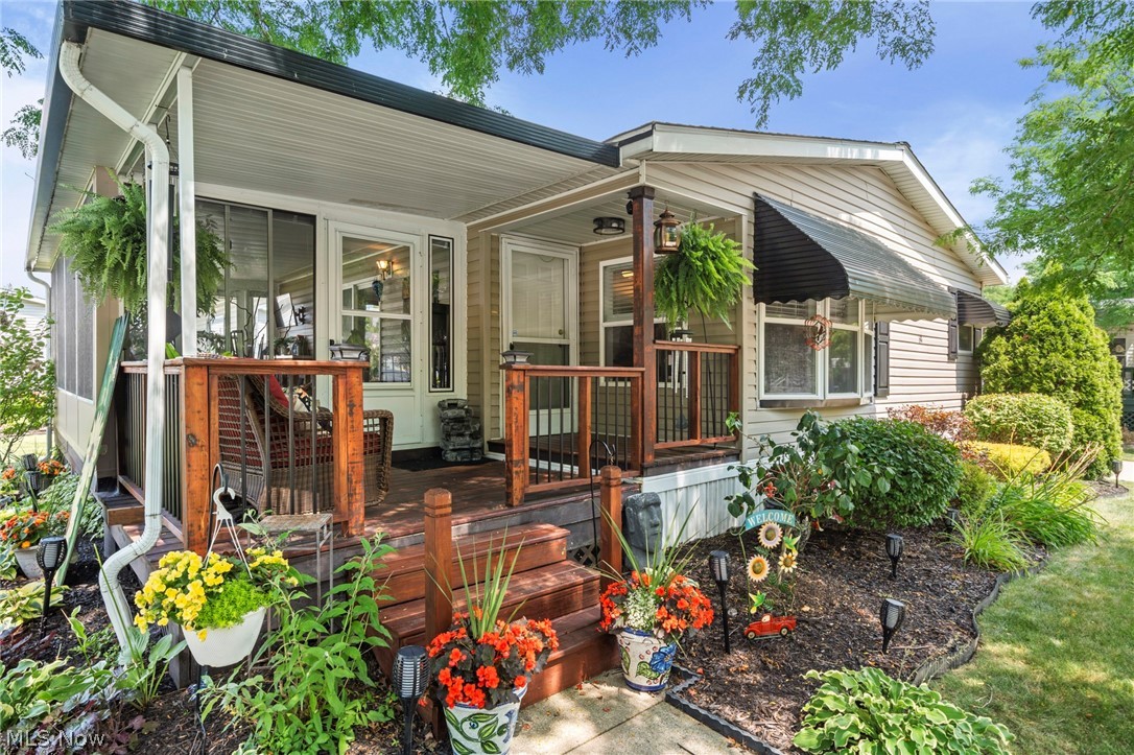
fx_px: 567
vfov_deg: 67.3
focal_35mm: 18
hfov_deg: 90.0
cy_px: 378
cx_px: 567
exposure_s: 1/20
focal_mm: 18
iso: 250
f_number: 9
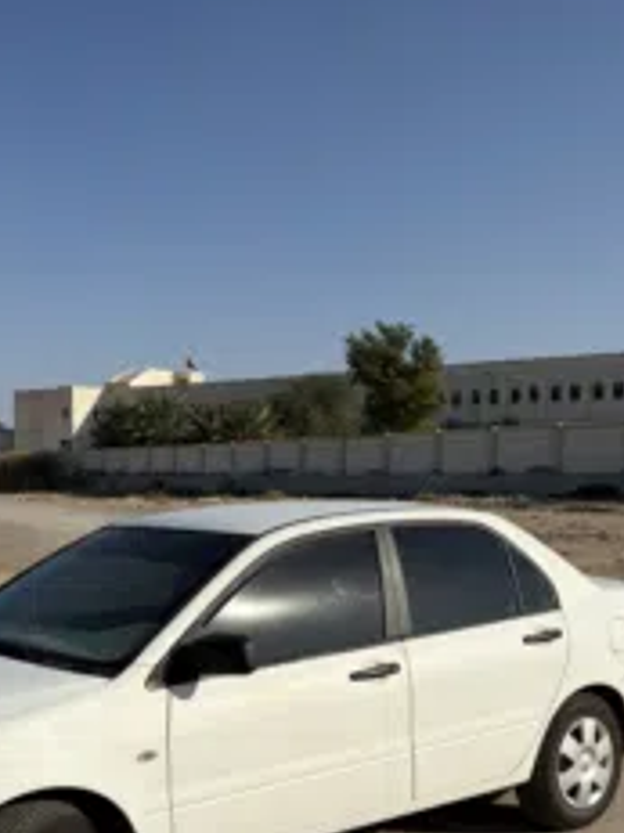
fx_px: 1083
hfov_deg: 32.0
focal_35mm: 45
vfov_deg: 41.6
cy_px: 548
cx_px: 224
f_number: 1.6
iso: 50
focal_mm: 5.96
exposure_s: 1/6329
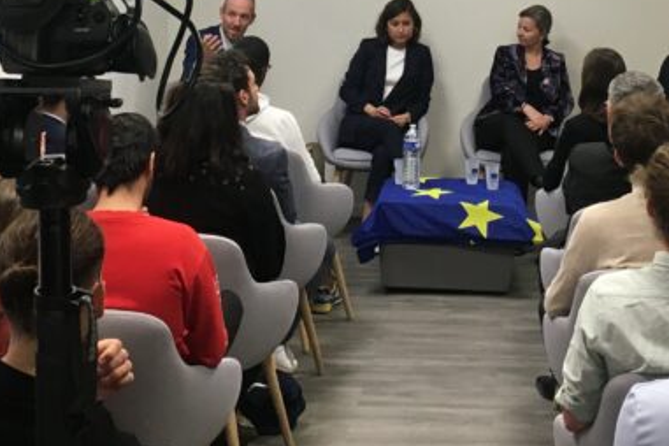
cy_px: -167
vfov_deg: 15.8
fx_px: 1505
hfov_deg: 25.0
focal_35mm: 81
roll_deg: -0.2
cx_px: 416
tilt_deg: +2.8
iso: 50
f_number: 2.2
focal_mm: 4.15
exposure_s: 1/33
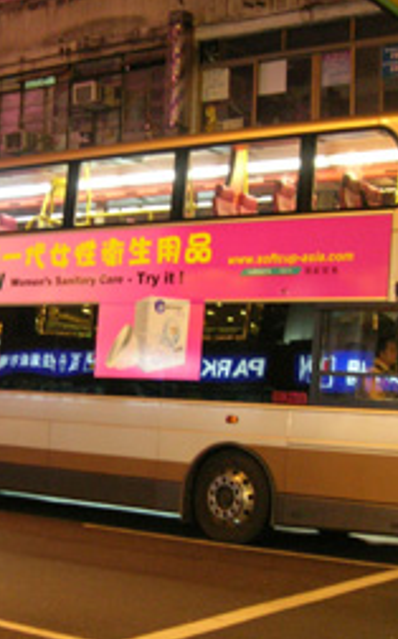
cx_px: 122
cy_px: 370
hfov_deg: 20.2
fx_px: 1113
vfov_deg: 32.0
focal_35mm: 64
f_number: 2.8
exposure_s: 1/11.8
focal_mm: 7.8
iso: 400
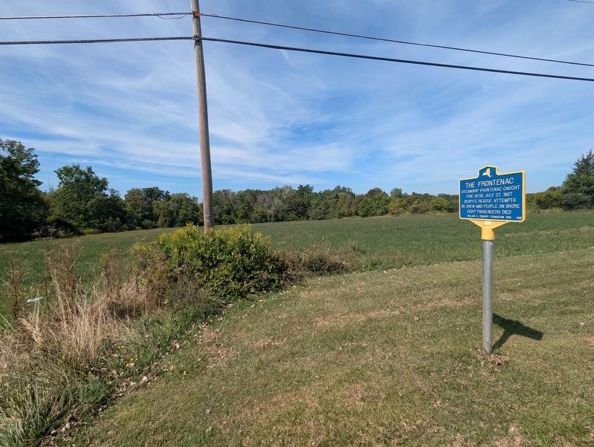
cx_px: 297
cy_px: 224
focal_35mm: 16
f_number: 2.2
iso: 47
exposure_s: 1/1290
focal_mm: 2.35
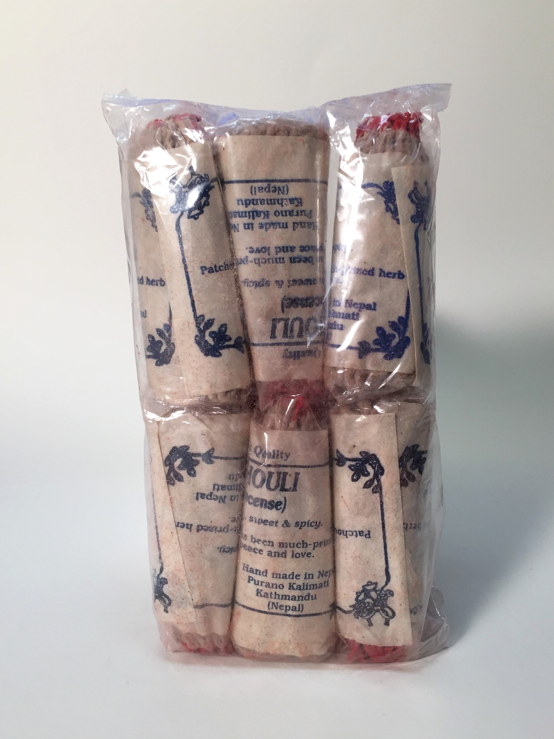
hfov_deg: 48.2
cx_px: 277
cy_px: 370
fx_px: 619
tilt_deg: -12.8
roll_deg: +1.0
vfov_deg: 61.7
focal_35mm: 29
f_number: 2.2
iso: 50
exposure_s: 1/100
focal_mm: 4.15
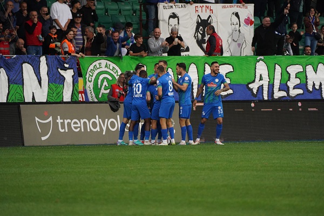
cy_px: 108
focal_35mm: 400
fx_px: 3600
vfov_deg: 3.4
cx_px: 162
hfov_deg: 5.2
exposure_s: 1/2000
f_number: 5.6
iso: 4000
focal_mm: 400
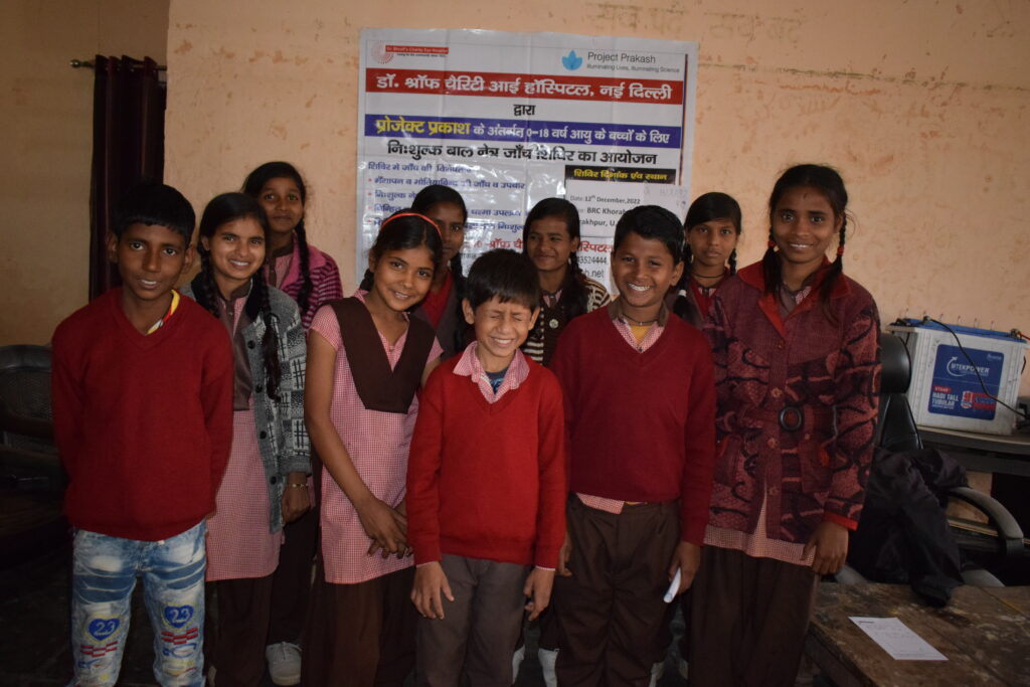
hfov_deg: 59.5
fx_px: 901
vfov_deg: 41.7
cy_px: 344
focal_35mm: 32
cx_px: 515
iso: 2500
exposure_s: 1/60
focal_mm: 21
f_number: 3.8
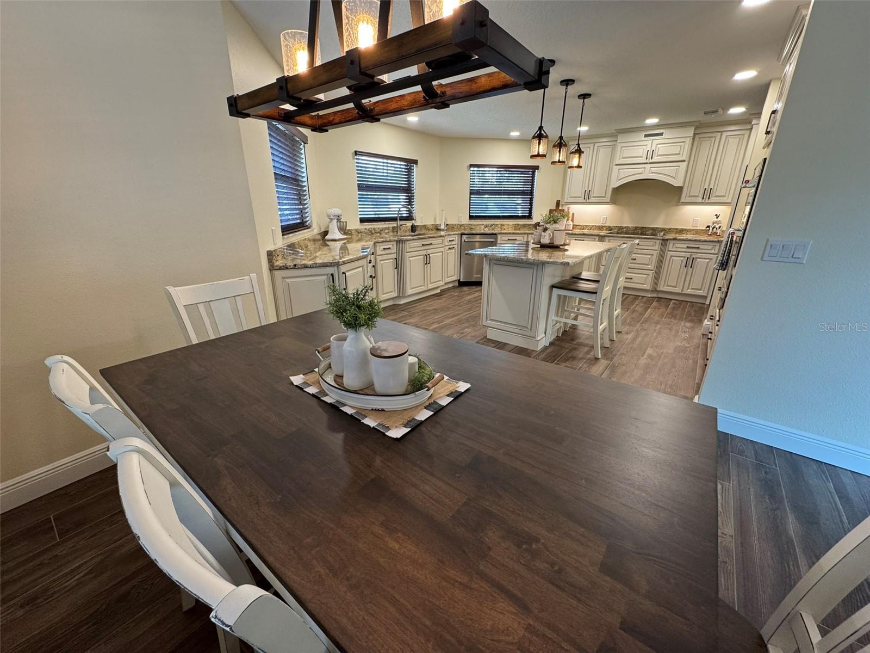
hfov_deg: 102.1
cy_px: 326
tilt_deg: -20.1
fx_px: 352
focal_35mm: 14
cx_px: 435
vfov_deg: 85.7
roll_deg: -0.4
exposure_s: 1/60
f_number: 2.2
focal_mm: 2.22
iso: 160
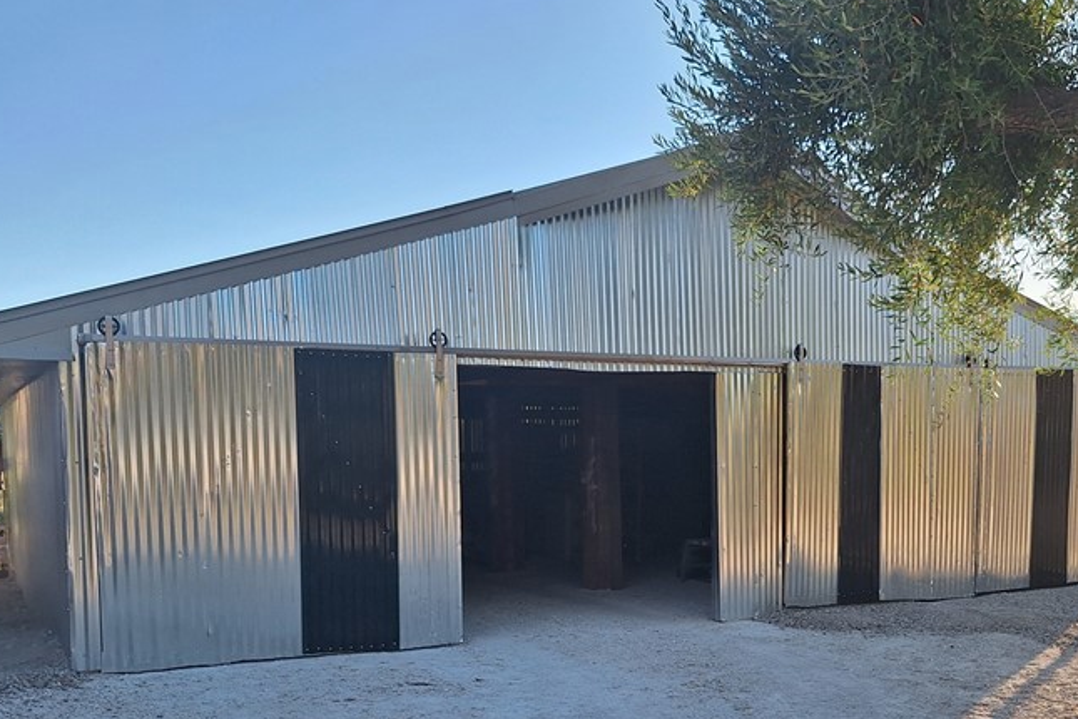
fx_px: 1138
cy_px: 535
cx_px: 752
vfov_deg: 34.4
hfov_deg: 49.4
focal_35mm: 38
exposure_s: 1/996
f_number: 1.8
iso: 40
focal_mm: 5.54
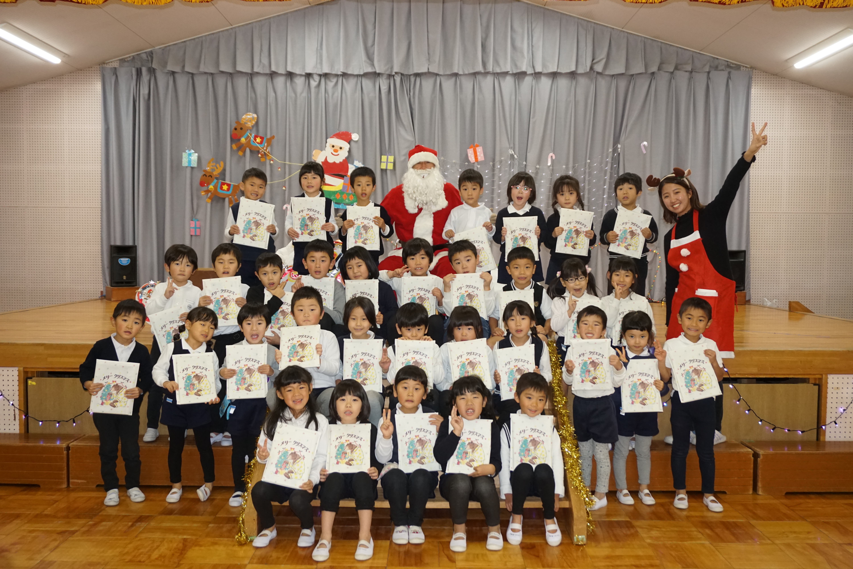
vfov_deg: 38.4
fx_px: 817
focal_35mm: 34
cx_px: 426
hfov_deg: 55.1
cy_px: 284
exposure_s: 1/160
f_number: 4
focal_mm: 23
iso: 1250
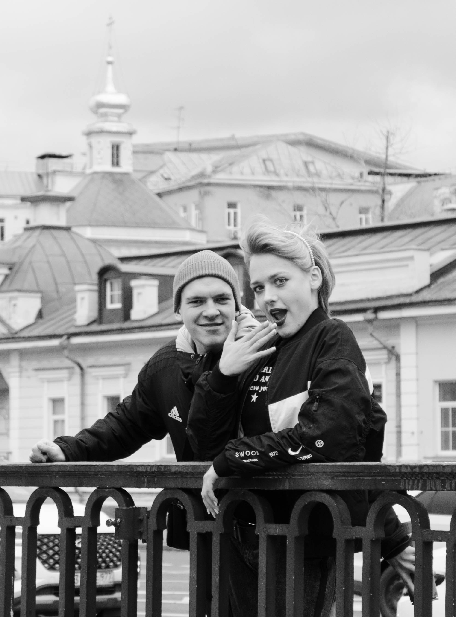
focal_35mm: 146
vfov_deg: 13.6
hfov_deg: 10.0
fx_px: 2597
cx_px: 71
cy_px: 326
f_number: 5.6
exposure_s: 1/125
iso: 250
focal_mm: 55
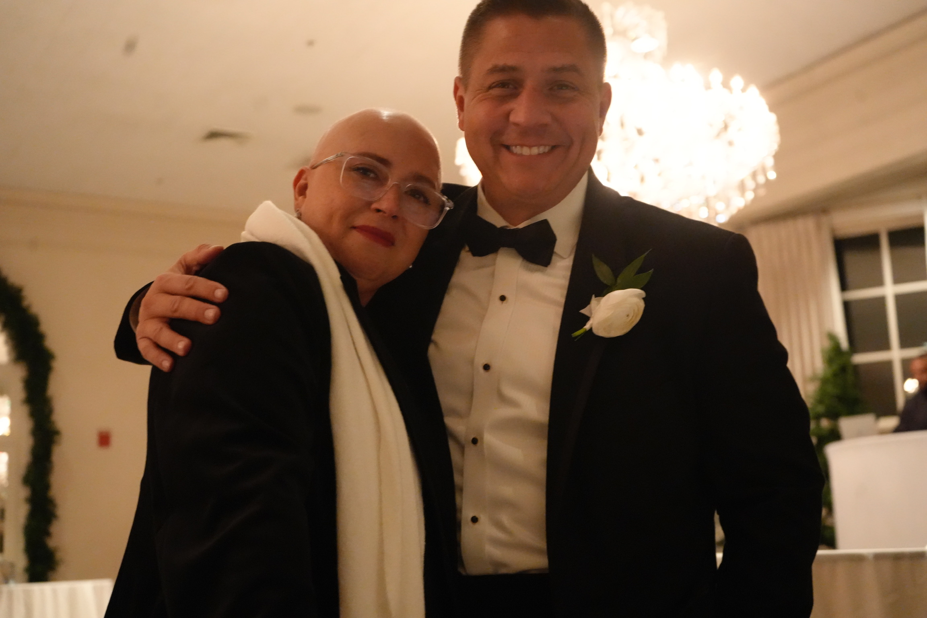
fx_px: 1210
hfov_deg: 41.9
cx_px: 464
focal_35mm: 47
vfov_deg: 28.6
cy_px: 309
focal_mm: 47
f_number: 4.5
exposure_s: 1/60
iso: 12800
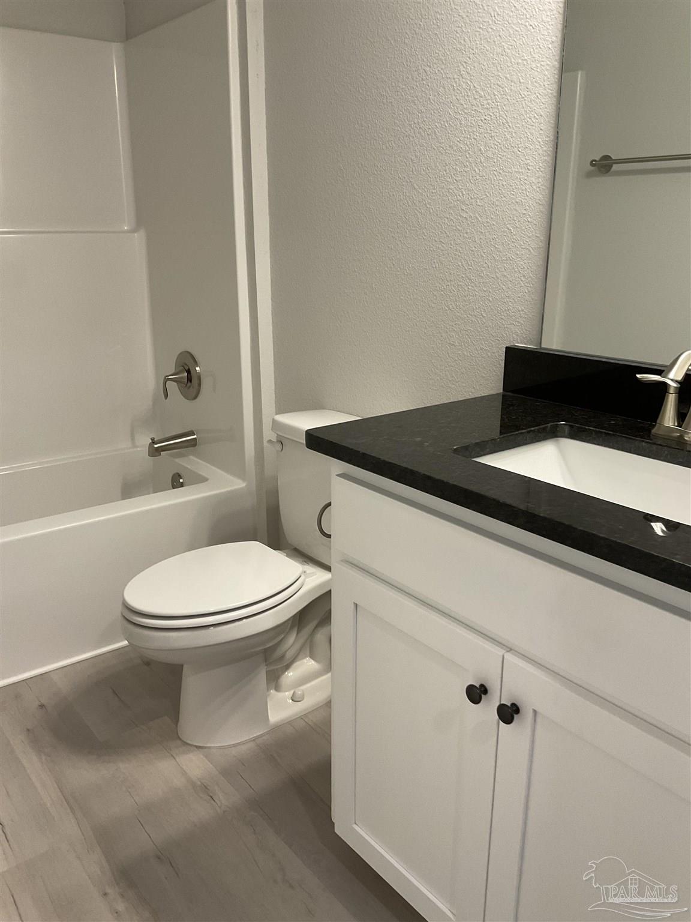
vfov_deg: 61.7
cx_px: 346
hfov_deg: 48.2
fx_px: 772
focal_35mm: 29
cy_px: 461
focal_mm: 3
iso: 80
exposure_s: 1/60
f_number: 1.8
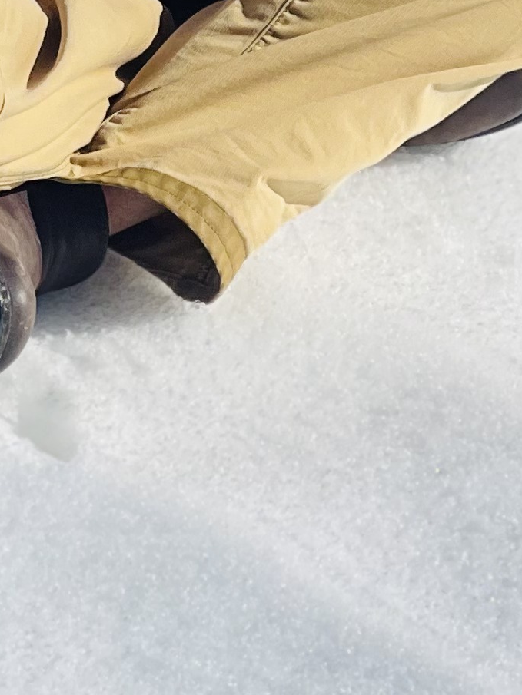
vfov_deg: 6.7
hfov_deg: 5.2
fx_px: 5729
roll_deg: +0.9
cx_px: -131
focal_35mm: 285
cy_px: -669
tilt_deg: -6.7
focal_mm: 7.5
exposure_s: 1/3774
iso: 32
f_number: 2.2
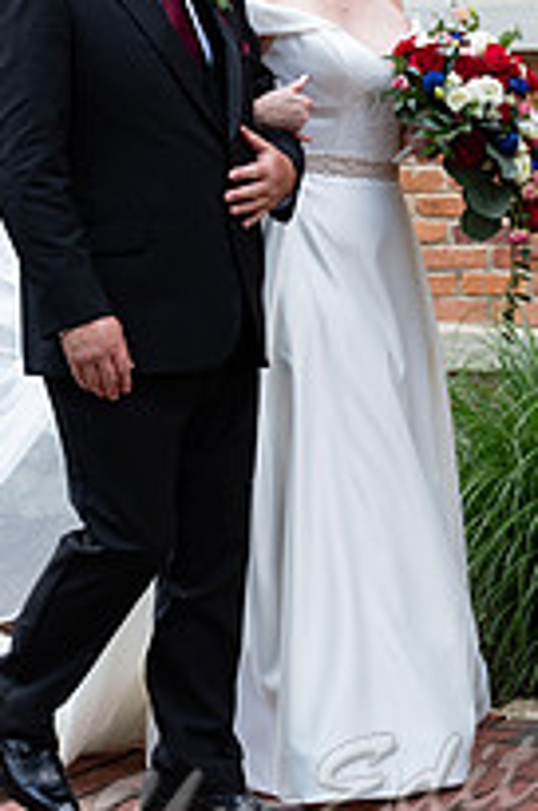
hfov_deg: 8.3
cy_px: 135
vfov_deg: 12.4
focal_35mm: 165
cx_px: 372
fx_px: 3711
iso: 250
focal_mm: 50
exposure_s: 1/200
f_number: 4.5
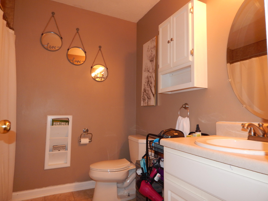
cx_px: 134
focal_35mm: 23
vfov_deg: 58.9
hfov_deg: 73.9
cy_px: 100
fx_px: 178
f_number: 3
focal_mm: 4
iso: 200
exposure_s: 1/30
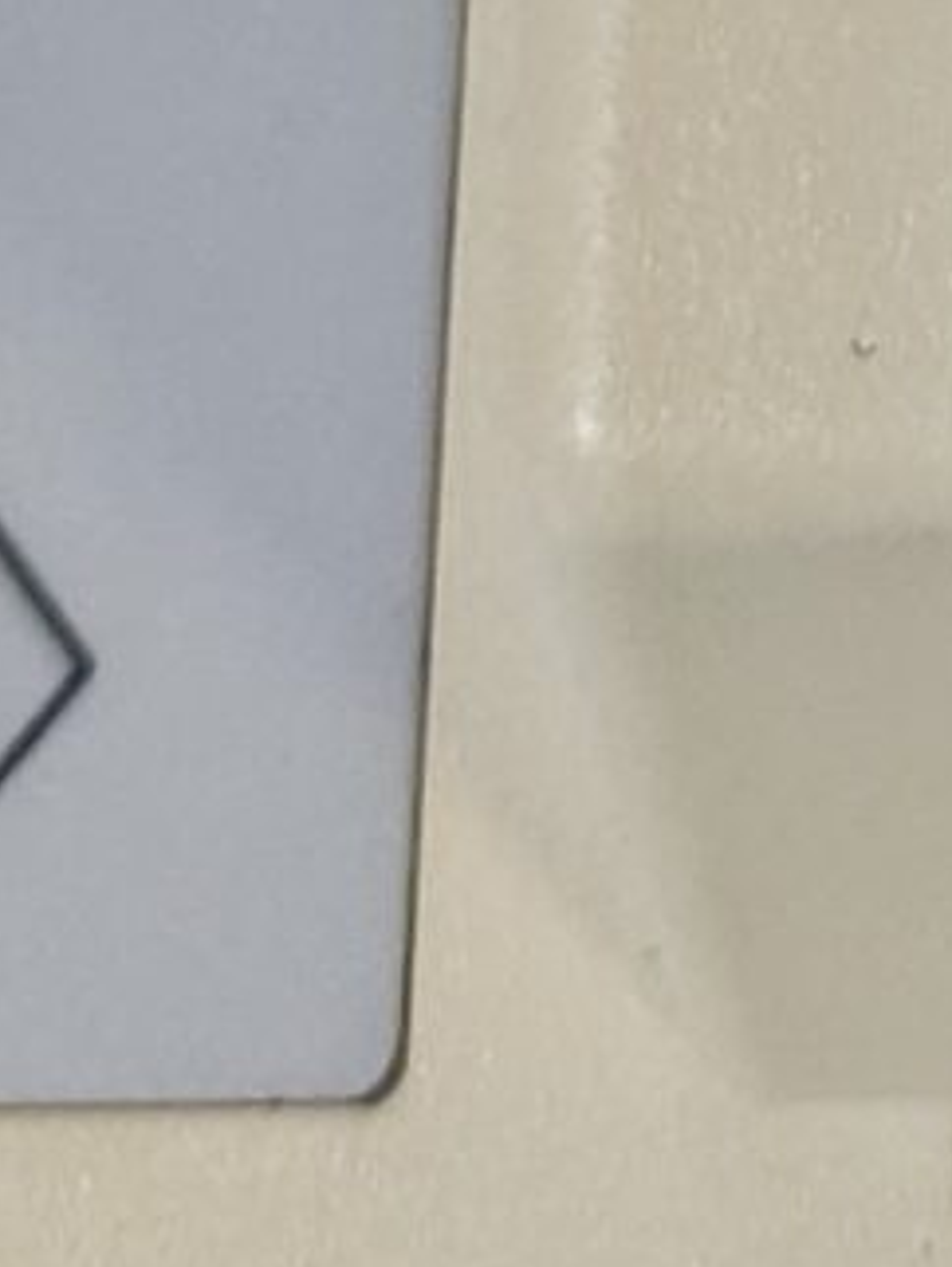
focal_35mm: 191
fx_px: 6995
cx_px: 1935
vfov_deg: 8.0
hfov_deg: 7.5
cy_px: -3223
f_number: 1.85
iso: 525
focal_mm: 6.81
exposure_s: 1/128
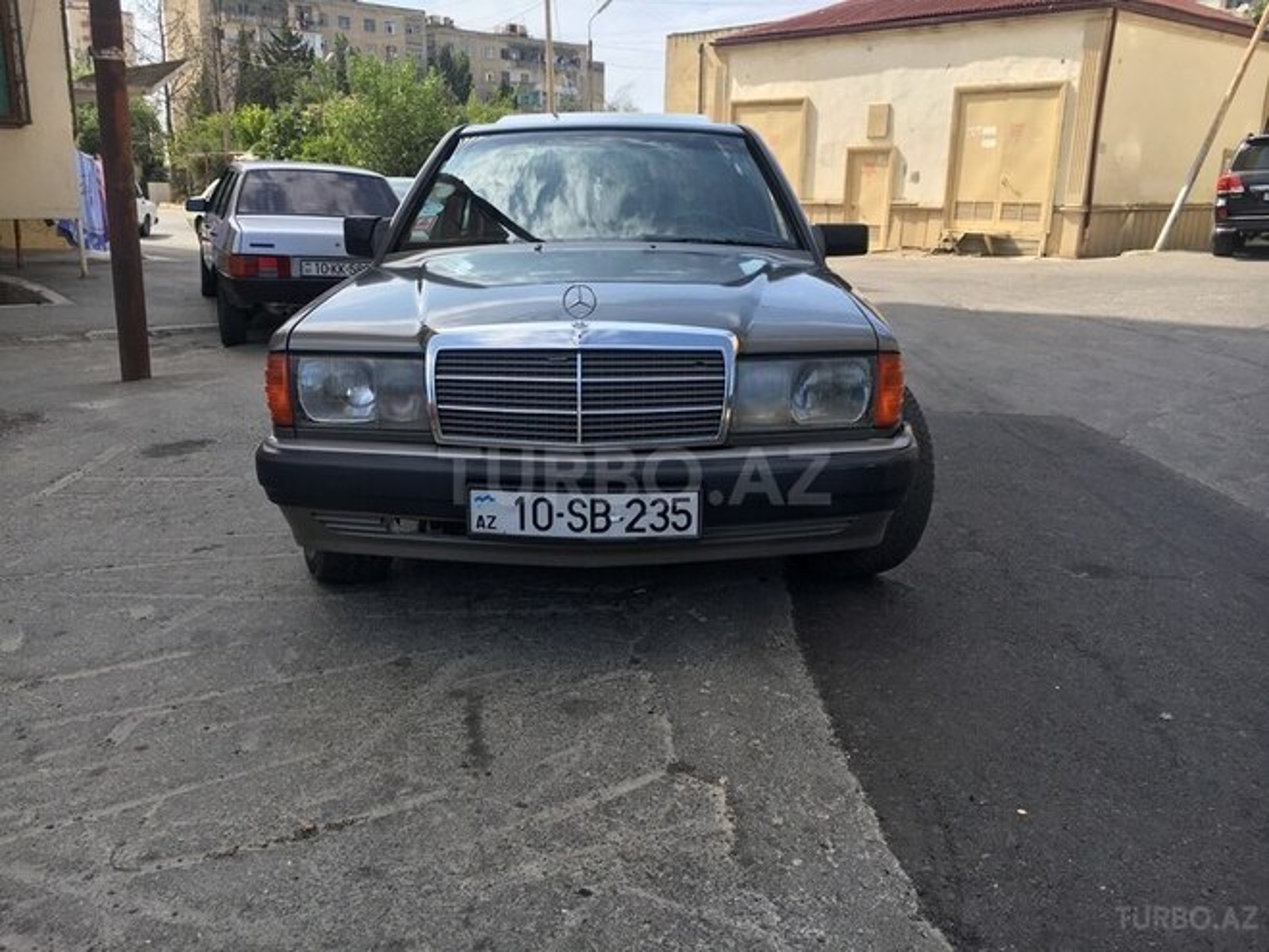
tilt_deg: -13.8
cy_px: 476
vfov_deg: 48.2
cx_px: 634
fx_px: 1063
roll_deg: -0.1
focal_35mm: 29
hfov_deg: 61.7
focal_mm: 4.15
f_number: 2.2
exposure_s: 1/754
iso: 25
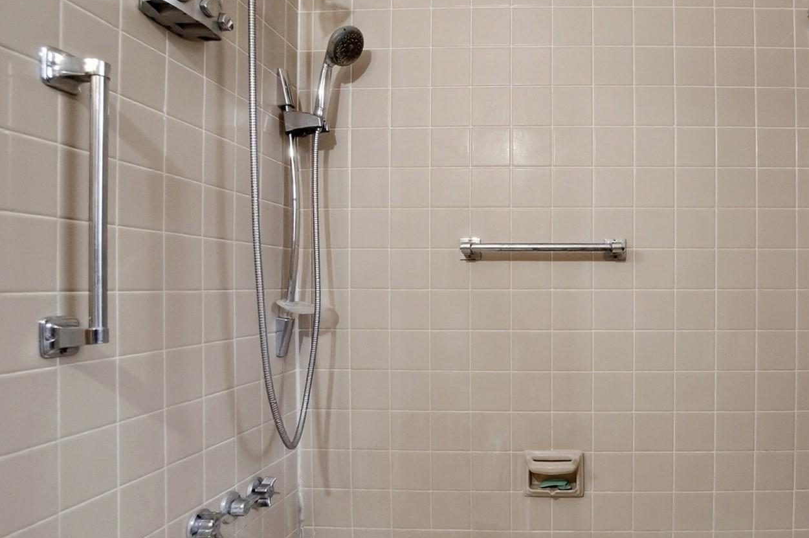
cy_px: 286
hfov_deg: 70.4
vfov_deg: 53.0
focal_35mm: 24
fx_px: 539
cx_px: 574
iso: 100
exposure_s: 1/60
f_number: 4
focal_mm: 10
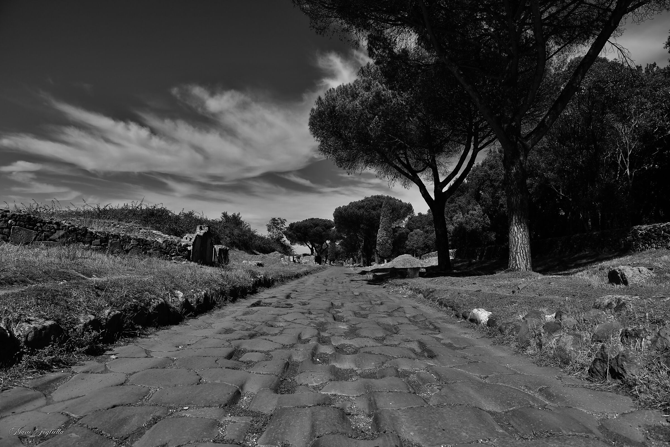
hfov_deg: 73.7
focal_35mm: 24
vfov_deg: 53.1
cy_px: 224
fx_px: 447
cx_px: 335
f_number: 9
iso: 100
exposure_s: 1/320
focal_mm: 24
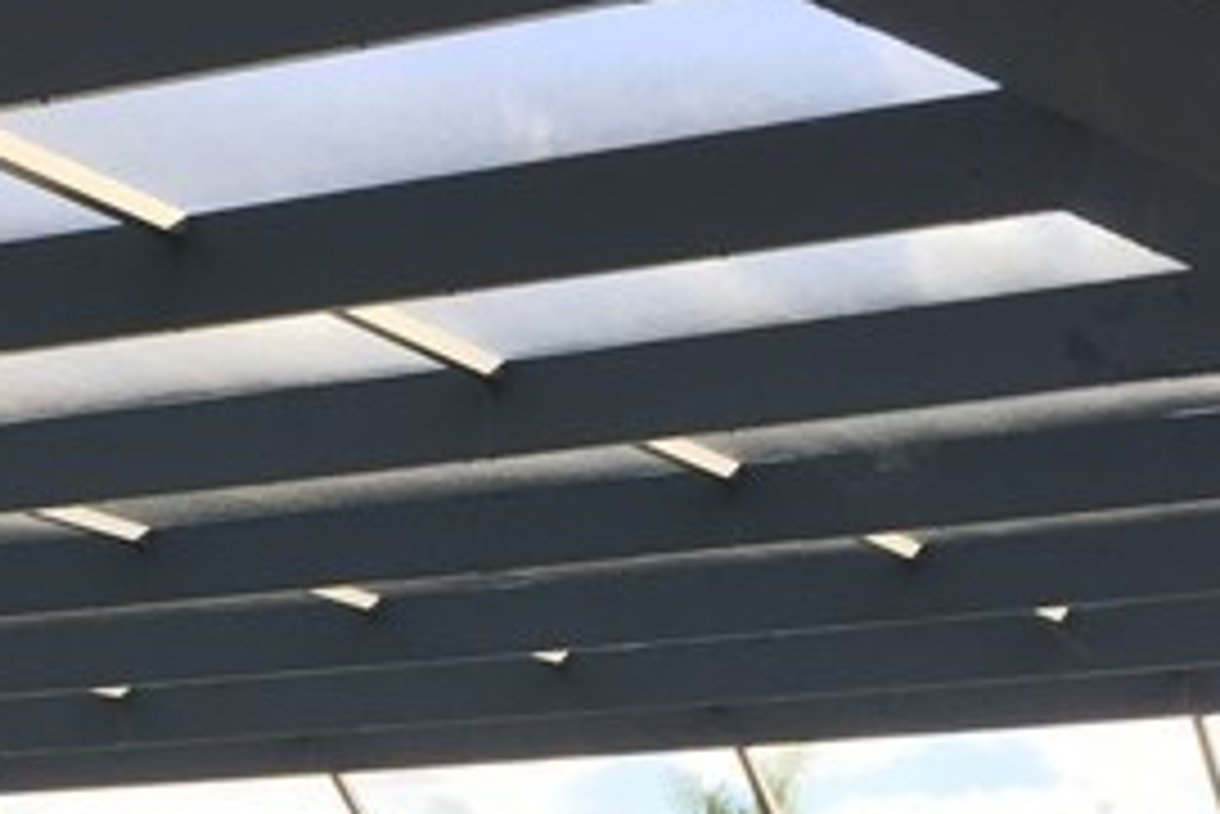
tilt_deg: -1.3
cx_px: 45
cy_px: 1457
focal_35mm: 114
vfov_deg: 11.2
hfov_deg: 17.6
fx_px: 3865
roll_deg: +0.3
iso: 32
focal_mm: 4.15
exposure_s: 1/275
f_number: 2.2
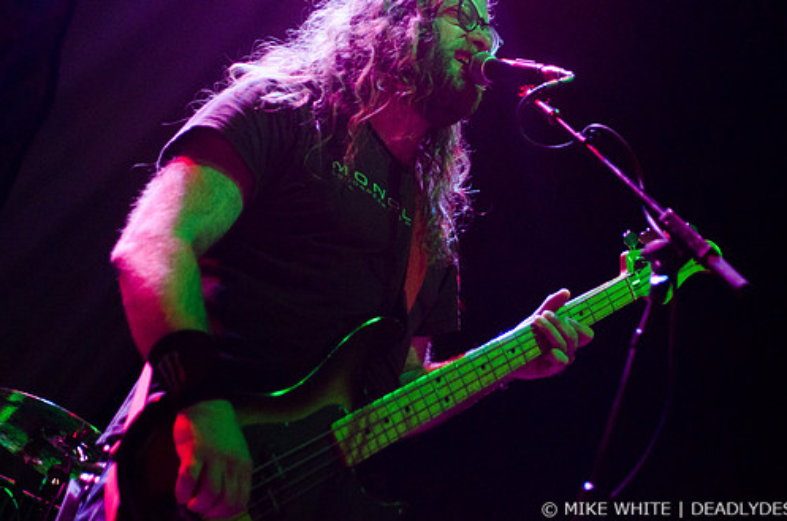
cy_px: 219
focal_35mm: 84
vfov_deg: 16.2
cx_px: 432
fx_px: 1832
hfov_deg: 24.2
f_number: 2.8
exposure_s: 1/200
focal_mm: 48
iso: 2000
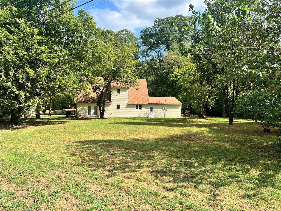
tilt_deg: -3.6
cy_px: 106
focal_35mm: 26
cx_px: 140
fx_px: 211
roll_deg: -2.2
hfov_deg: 67.3
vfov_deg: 53.1
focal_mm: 5.7
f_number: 1.5
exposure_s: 1/1869
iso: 50
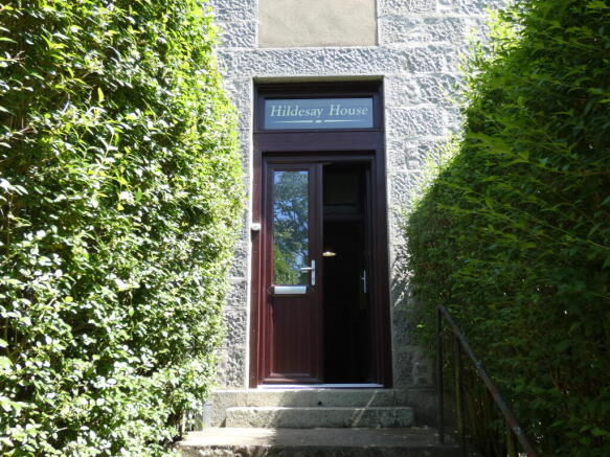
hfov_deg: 51.4
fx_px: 634
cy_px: 228
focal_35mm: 36
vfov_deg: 39.6
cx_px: 305
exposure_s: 1/160
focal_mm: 6.5
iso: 80
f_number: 3.5
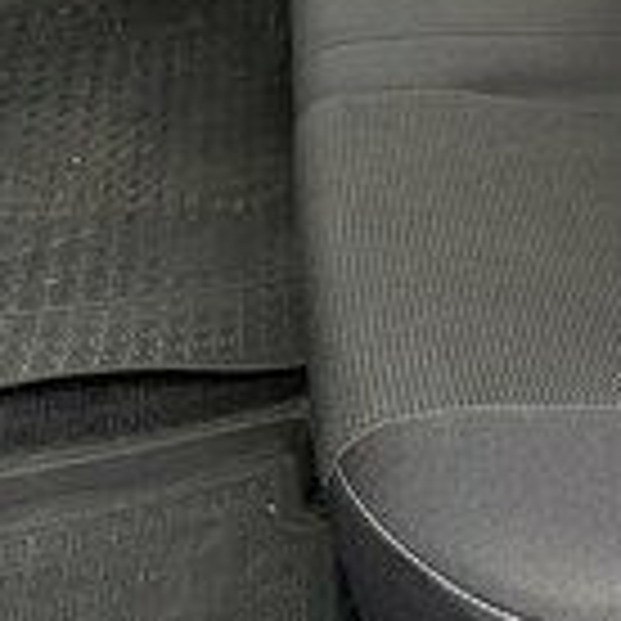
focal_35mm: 84
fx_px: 1705
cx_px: 968
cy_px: -223
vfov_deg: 18.9
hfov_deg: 18.1
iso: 200
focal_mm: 6.76
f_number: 1.78
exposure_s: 1/135
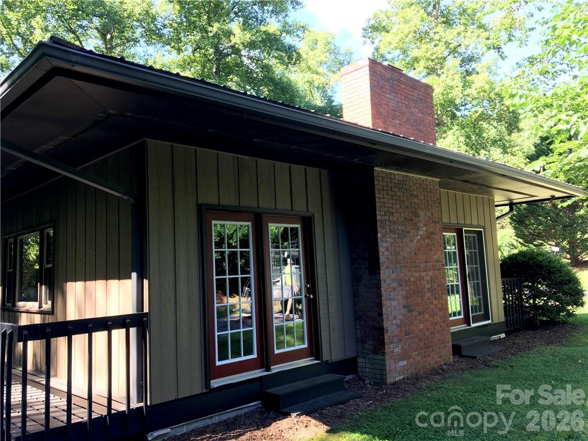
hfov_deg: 61.7
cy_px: 220
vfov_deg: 48.2
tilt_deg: +5.0
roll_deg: +2.6
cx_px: 294
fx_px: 493
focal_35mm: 29
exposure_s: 1/60
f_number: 2.2
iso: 25
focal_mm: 4.15
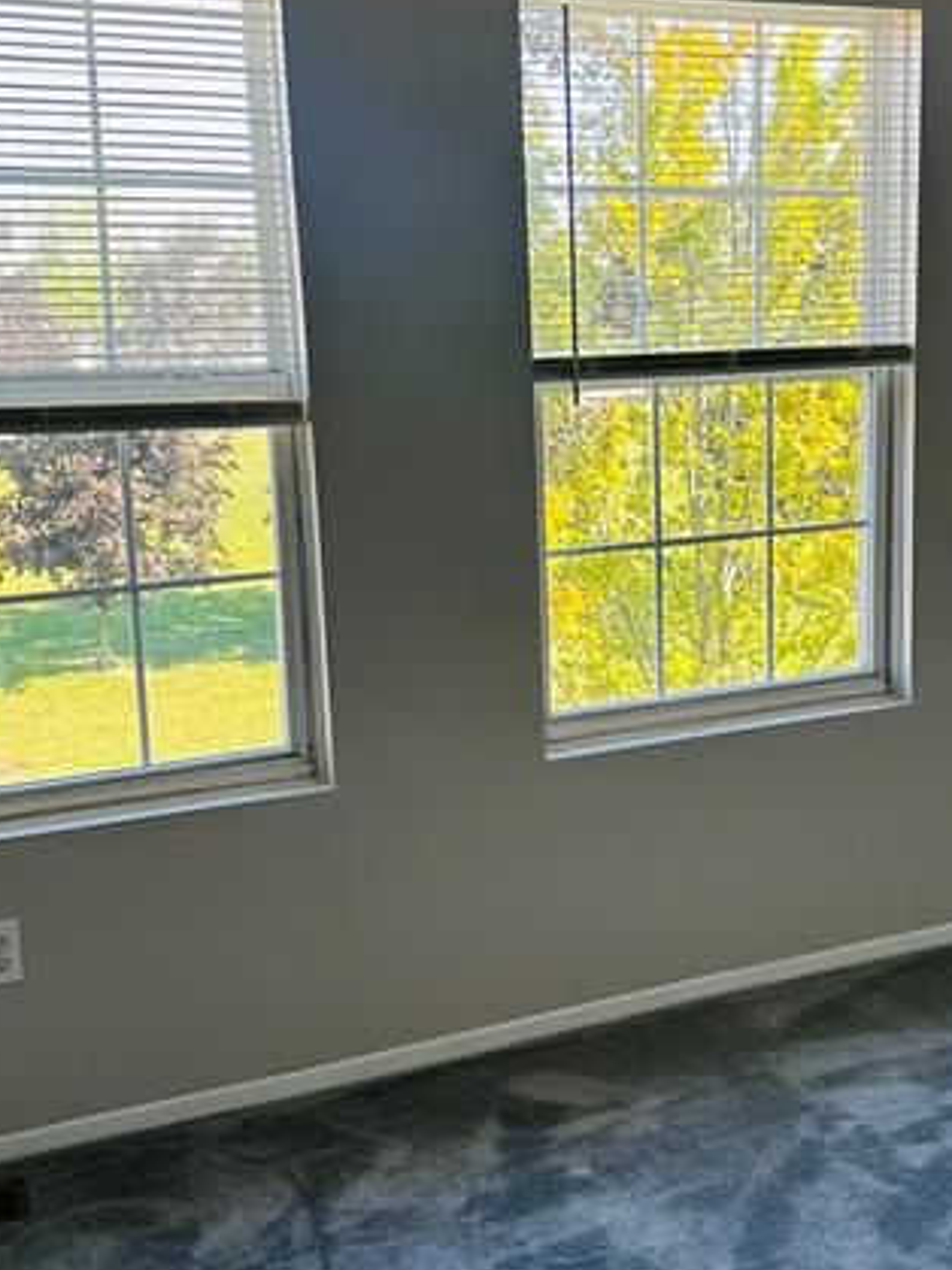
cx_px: 655
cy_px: 543
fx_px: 1614
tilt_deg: -8.3
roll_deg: -0.1
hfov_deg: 32.5
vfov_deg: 42.8
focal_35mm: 44
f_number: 1.78
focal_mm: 6.86
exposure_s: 1/164
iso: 64
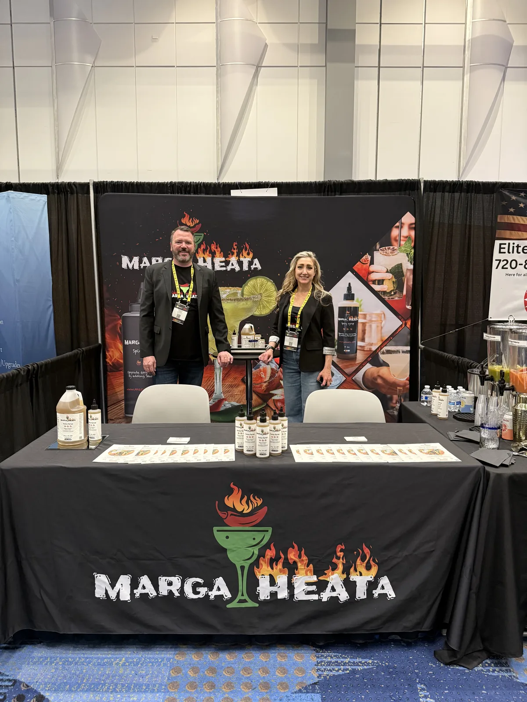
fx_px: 487
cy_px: 351
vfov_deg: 71.6
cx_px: 264
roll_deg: -0.6
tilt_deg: -6.3
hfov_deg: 56.8
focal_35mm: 24
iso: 400
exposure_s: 1/60
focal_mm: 6.76
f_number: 1.78
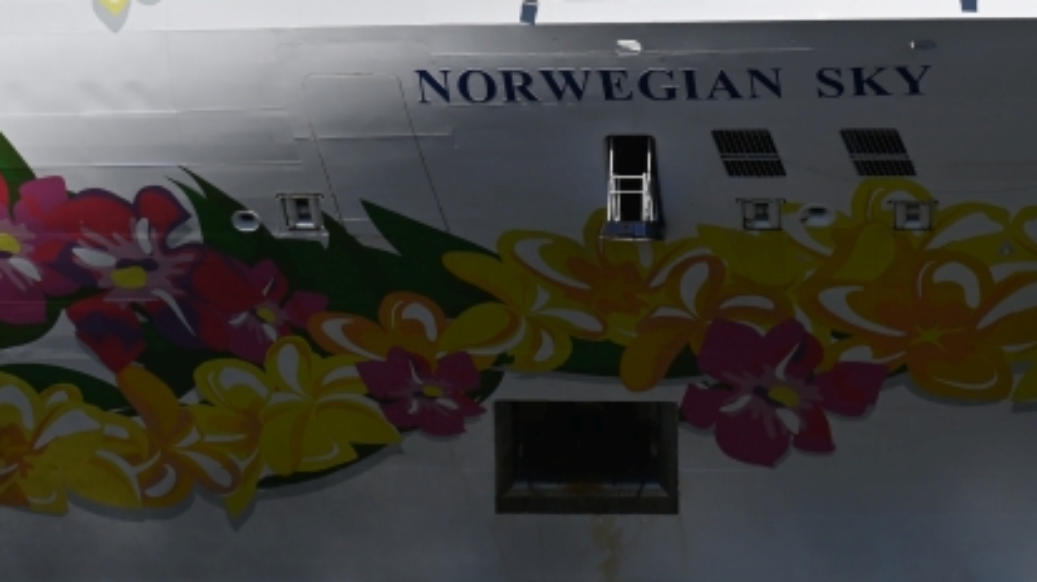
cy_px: -19
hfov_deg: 6.9
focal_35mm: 312
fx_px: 8576
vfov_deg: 3.9
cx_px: 630
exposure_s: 1/800
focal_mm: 120
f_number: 8
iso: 100
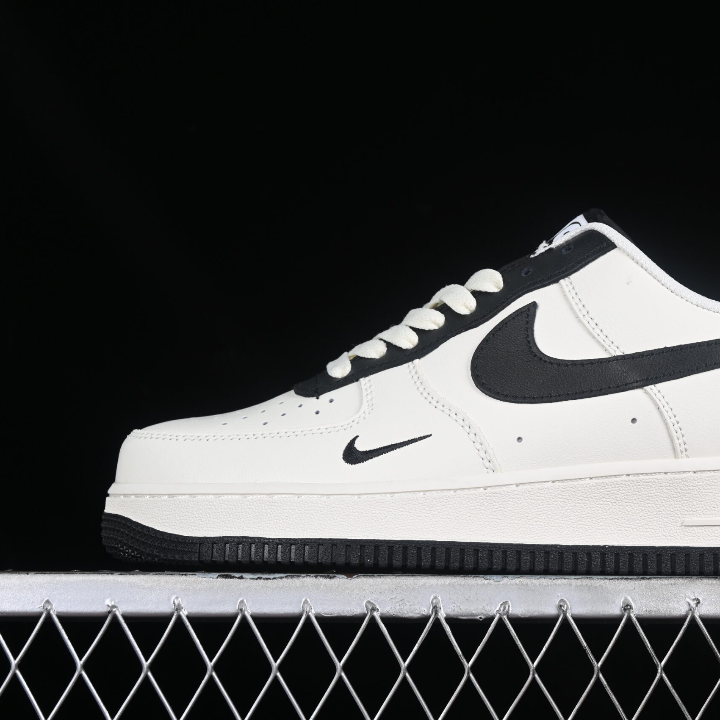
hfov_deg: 18.1
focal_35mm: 96
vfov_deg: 18.1
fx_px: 2259
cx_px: 490
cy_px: 359
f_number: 8
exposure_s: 1/80
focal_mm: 50
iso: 160
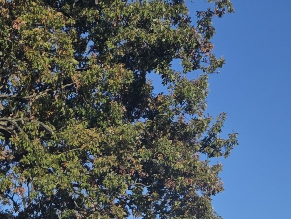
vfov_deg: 10.1
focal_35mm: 126
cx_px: -85
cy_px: 538
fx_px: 1060
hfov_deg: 15.0
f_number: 1.7
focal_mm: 6.3
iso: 80
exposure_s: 1/6574
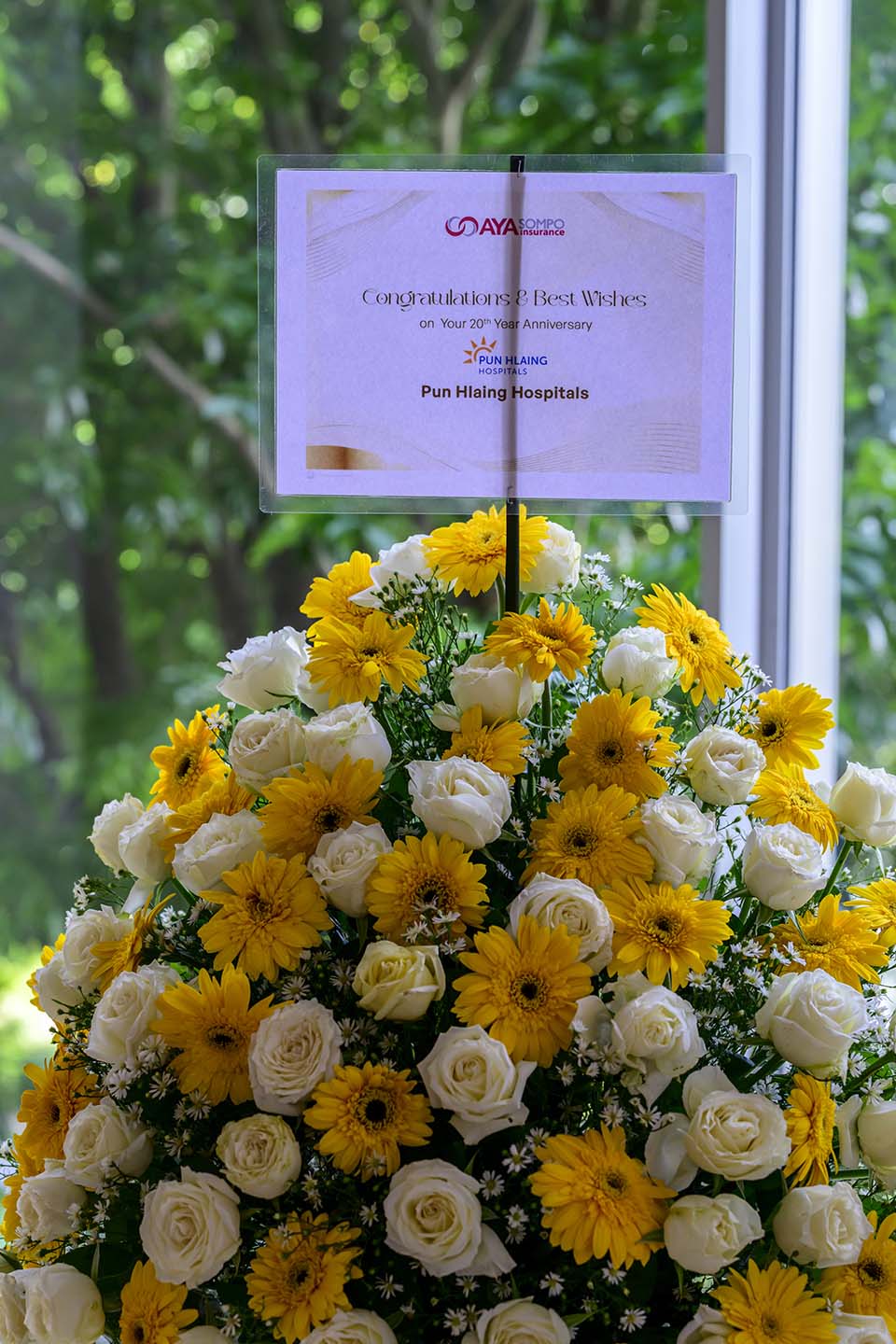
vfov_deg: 24.2
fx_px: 3136
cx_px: 448
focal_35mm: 84
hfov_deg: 16.3
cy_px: 672
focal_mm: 84
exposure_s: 1/200
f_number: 5.6
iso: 720
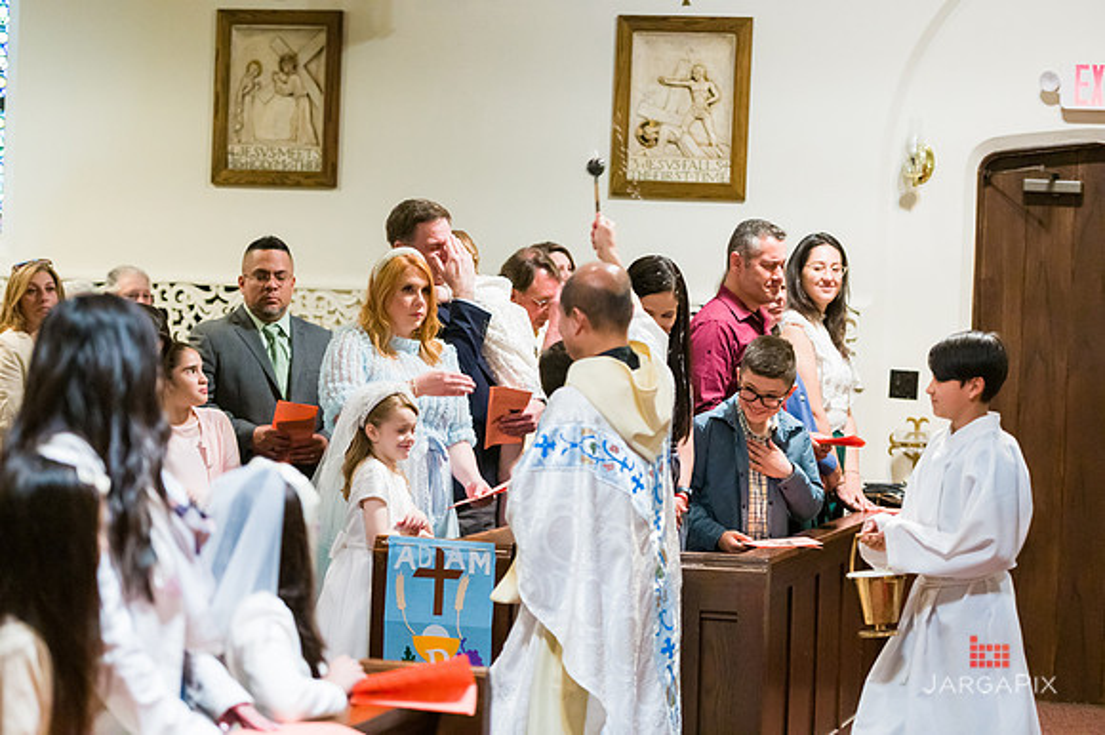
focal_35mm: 98
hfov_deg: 20.8
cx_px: 552
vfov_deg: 13.9
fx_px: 3006
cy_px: 368
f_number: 3.2
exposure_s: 1/200
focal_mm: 98
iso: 6400
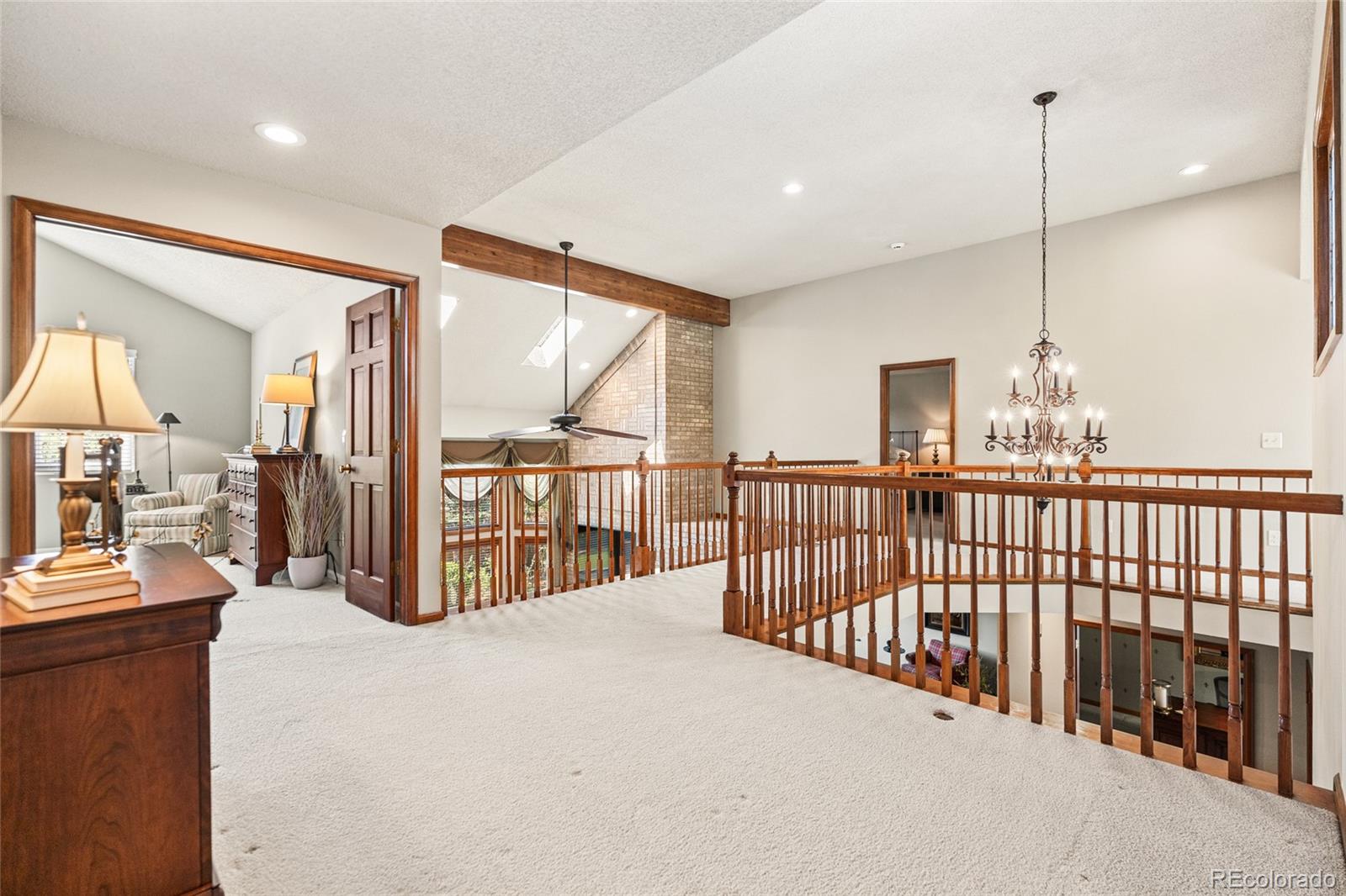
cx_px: 673
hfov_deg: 96.7
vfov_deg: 73.7
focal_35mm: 16
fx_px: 598
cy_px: 448
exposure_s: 1/25
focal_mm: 16
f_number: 4
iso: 500
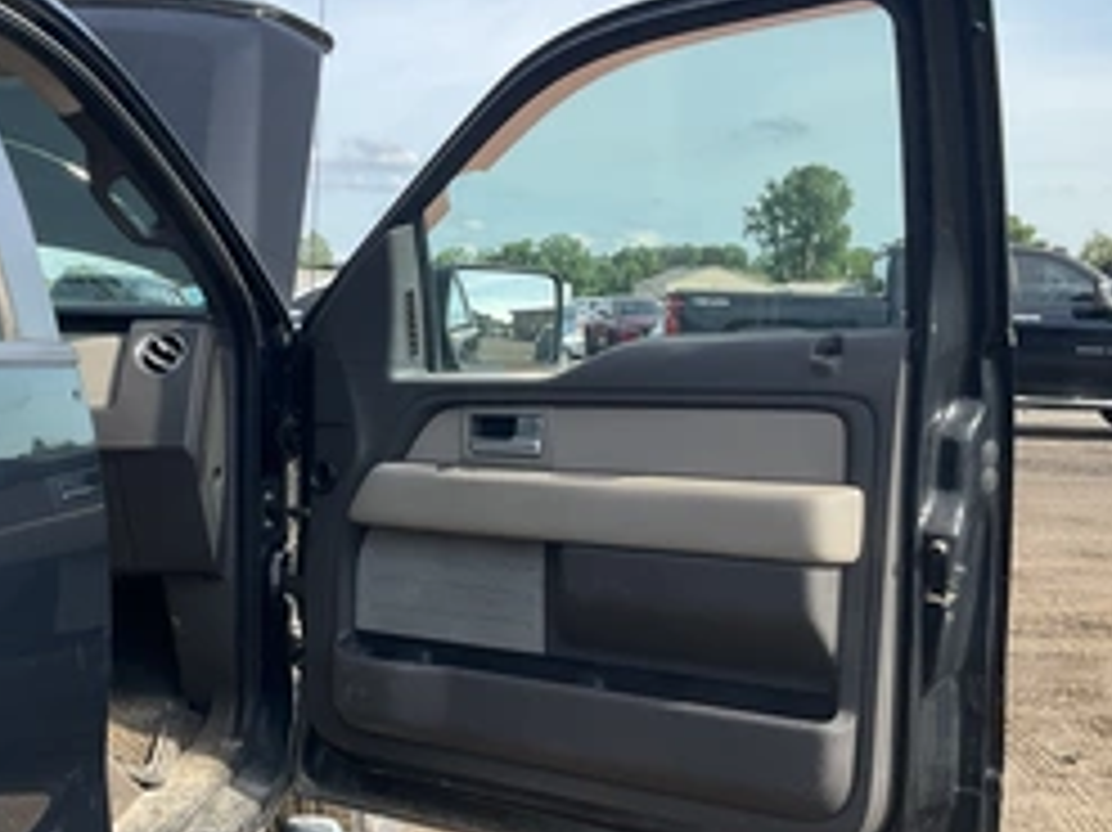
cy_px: 441
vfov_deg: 30.8
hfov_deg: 39.4
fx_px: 1509
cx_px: 288
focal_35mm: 47
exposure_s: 1/556
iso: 25
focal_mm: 3
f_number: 1.8
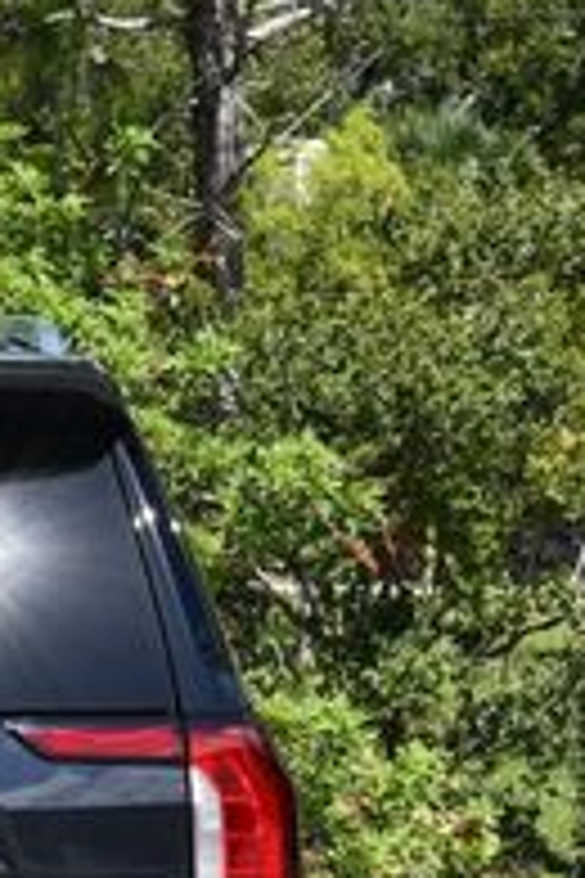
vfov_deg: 10.4
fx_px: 4801
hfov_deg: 6.8
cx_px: -410
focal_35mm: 197
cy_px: 892
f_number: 8
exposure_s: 1/250
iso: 160
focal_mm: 30
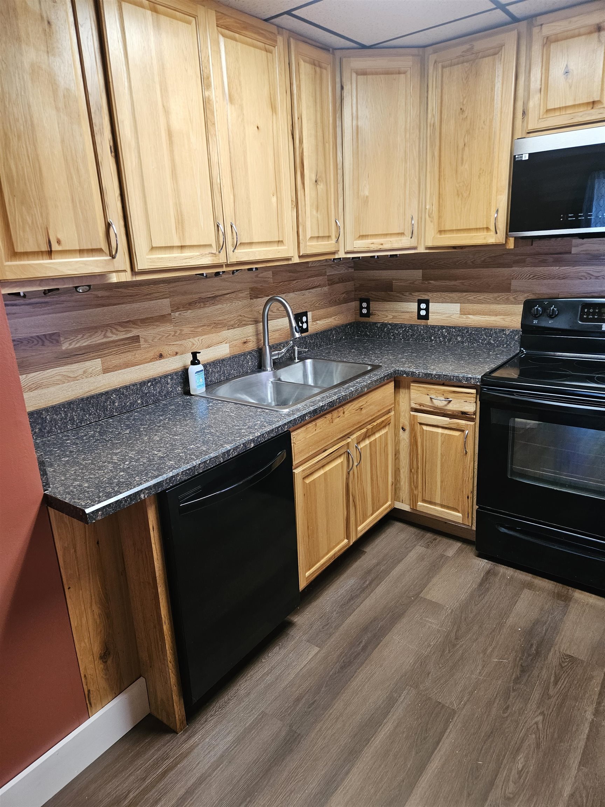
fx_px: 536
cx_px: 302
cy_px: 404
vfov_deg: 73.9
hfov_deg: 58.9
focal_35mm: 23
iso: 320
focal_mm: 5.4
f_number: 1.8
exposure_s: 1/62
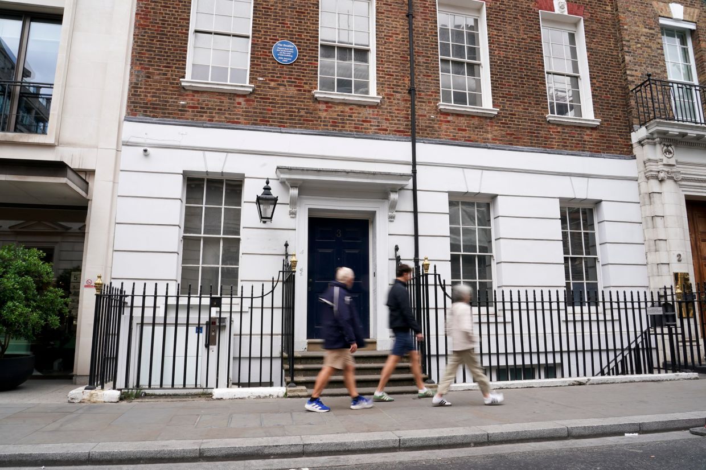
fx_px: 471
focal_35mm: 24
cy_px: 235
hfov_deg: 73.8
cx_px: 353
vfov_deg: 53.1
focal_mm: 24
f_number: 20
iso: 200
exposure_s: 1/13
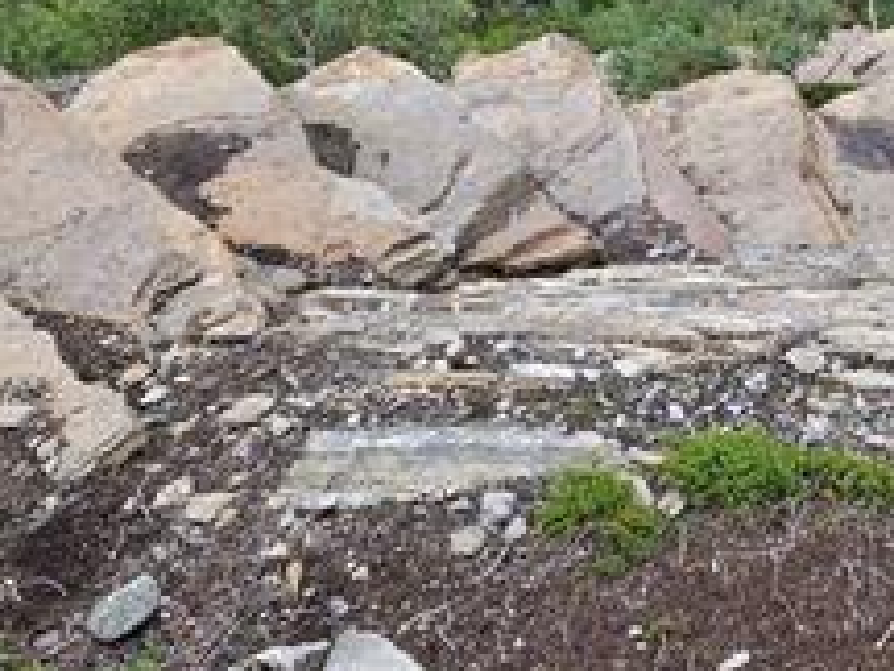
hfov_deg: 33.8
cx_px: 923
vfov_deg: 28.3
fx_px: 1317
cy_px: 195
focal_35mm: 51
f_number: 1.8
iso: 25
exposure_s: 1/354
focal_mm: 5.4
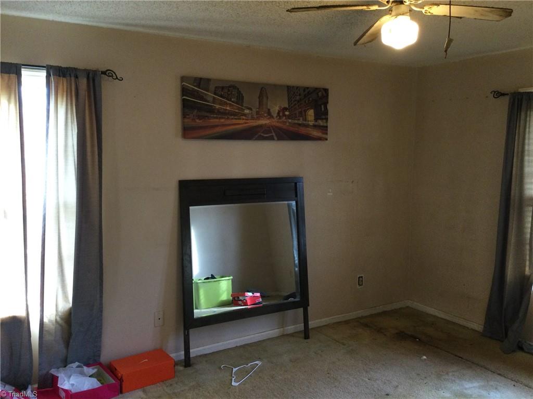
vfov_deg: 45.4
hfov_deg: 58.4
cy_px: 200
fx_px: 477
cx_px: 266
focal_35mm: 31
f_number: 2.4
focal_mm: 3.3
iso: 125
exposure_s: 1/30
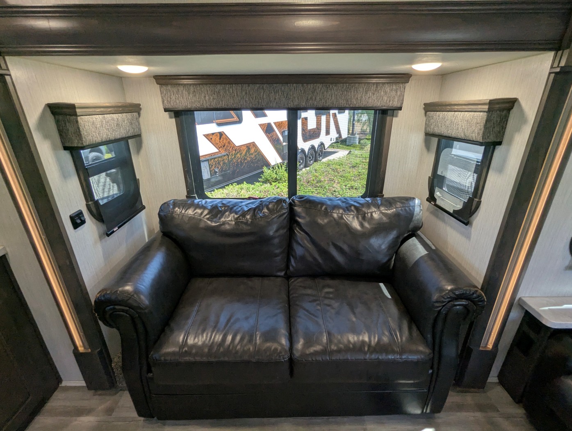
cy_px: 216
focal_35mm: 16
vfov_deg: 78.2
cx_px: 286
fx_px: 265
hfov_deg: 94.4
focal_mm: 2.35
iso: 114
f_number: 2.2
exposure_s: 1/66.7
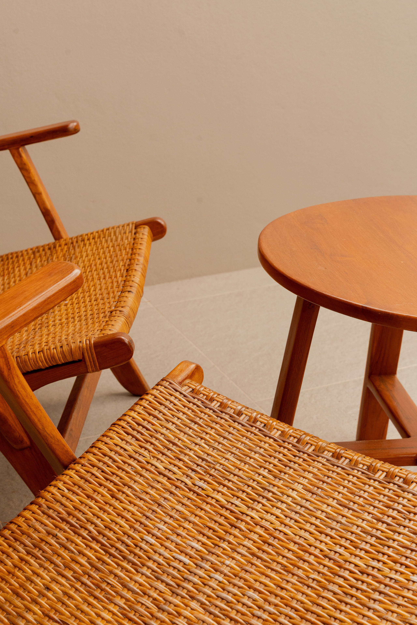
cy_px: 312
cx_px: 208
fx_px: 929
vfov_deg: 37.2
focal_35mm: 54
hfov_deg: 25.3
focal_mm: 53.5
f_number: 9
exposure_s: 1/125
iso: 800
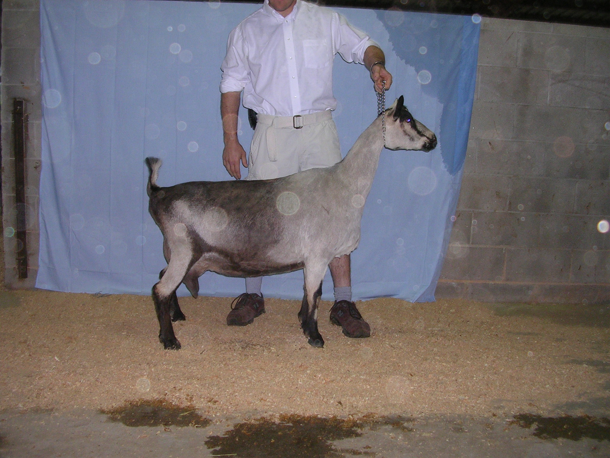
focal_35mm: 38
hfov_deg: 49.0
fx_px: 670
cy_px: 229
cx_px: 305
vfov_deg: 37.7
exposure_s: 1/60.1
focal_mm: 5.8
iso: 88
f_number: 2.8
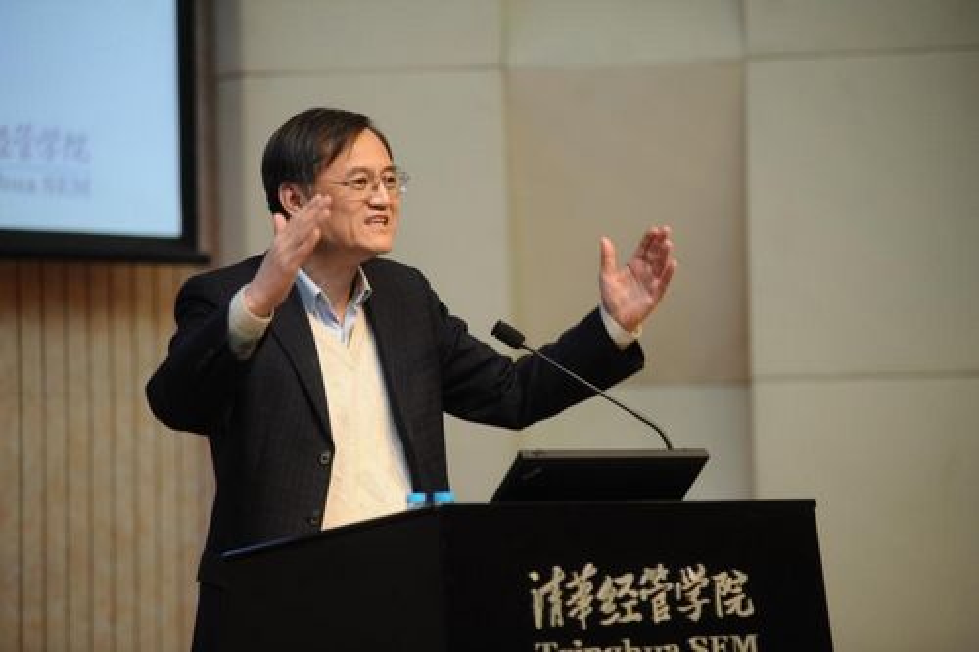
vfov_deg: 9.5
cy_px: 326
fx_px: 3942
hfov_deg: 14.2
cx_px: 490
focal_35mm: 145
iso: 1600
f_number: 2.8
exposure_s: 1/160
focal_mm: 145
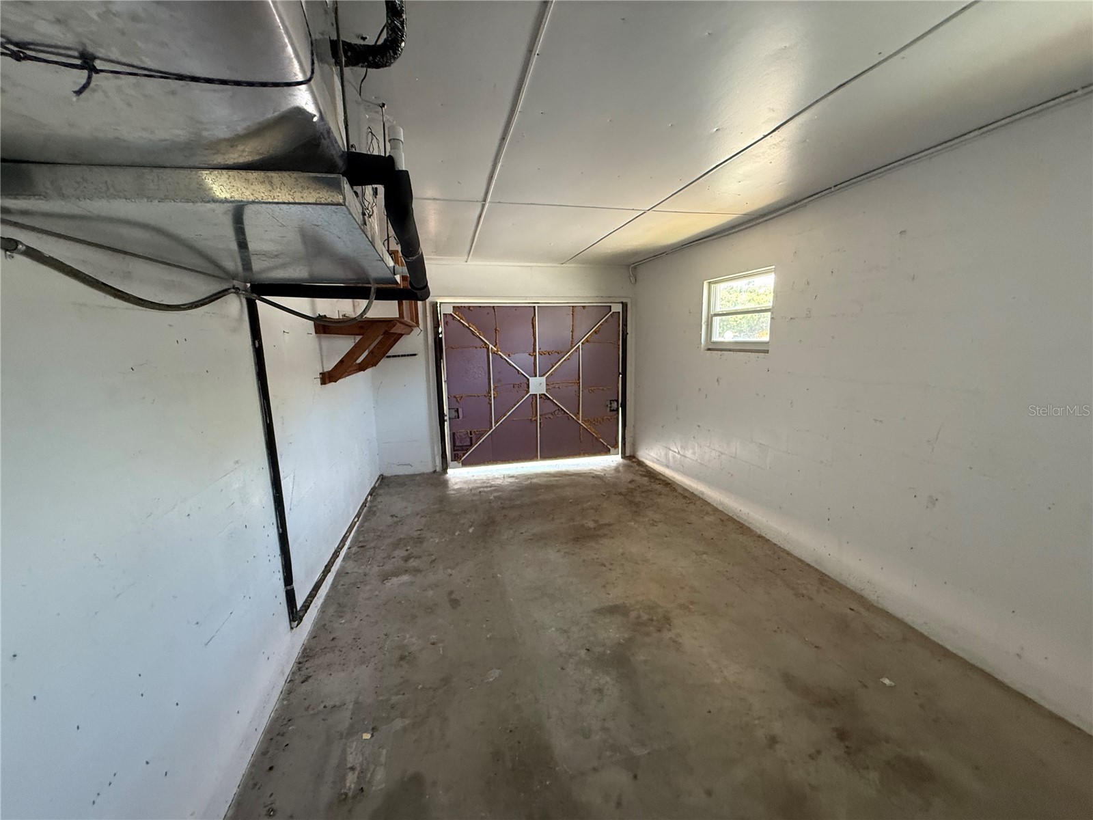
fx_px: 442
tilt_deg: -7.1
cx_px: 546
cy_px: 410
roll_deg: +0.4
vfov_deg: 85.7
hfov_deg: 102.1
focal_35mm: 14
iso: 250
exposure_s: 1/60
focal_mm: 2.22
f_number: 2.2
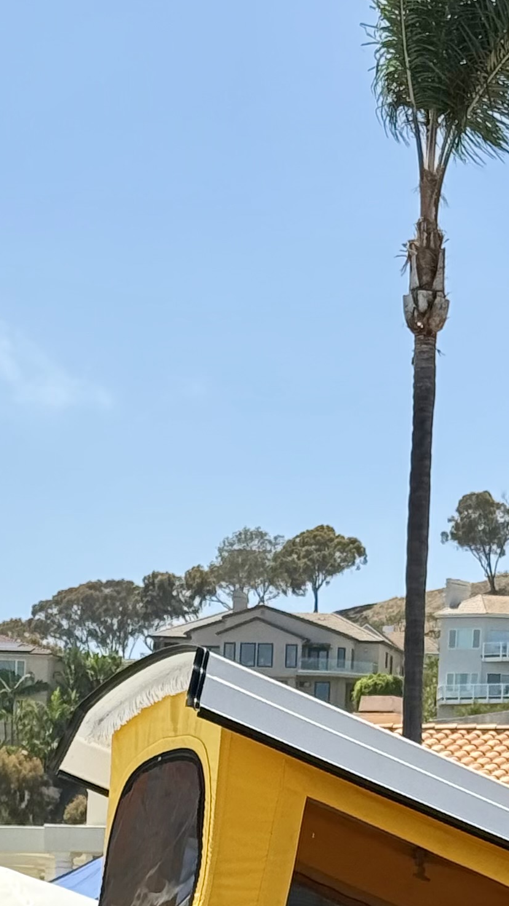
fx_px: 3432
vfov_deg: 14.7
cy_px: 996
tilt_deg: +0.0
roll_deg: -3.0
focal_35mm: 143
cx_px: 266
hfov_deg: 8.5
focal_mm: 6.76
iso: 100
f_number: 1.78
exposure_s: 1/1041
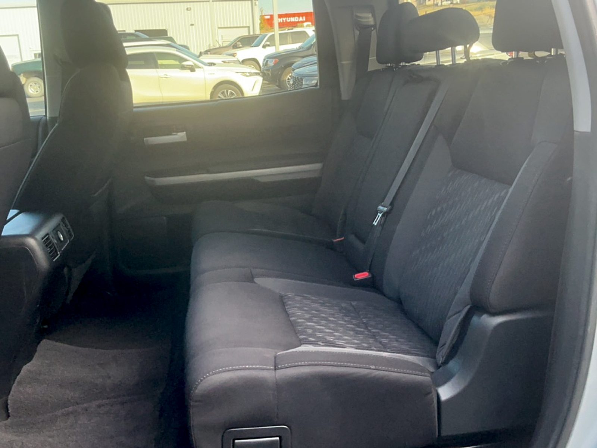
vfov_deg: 46.8
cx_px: 298
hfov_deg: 60.0
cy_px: 224
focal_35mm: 30
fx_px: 517
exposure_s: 1/120
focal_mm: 3
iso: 100
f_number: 1.8
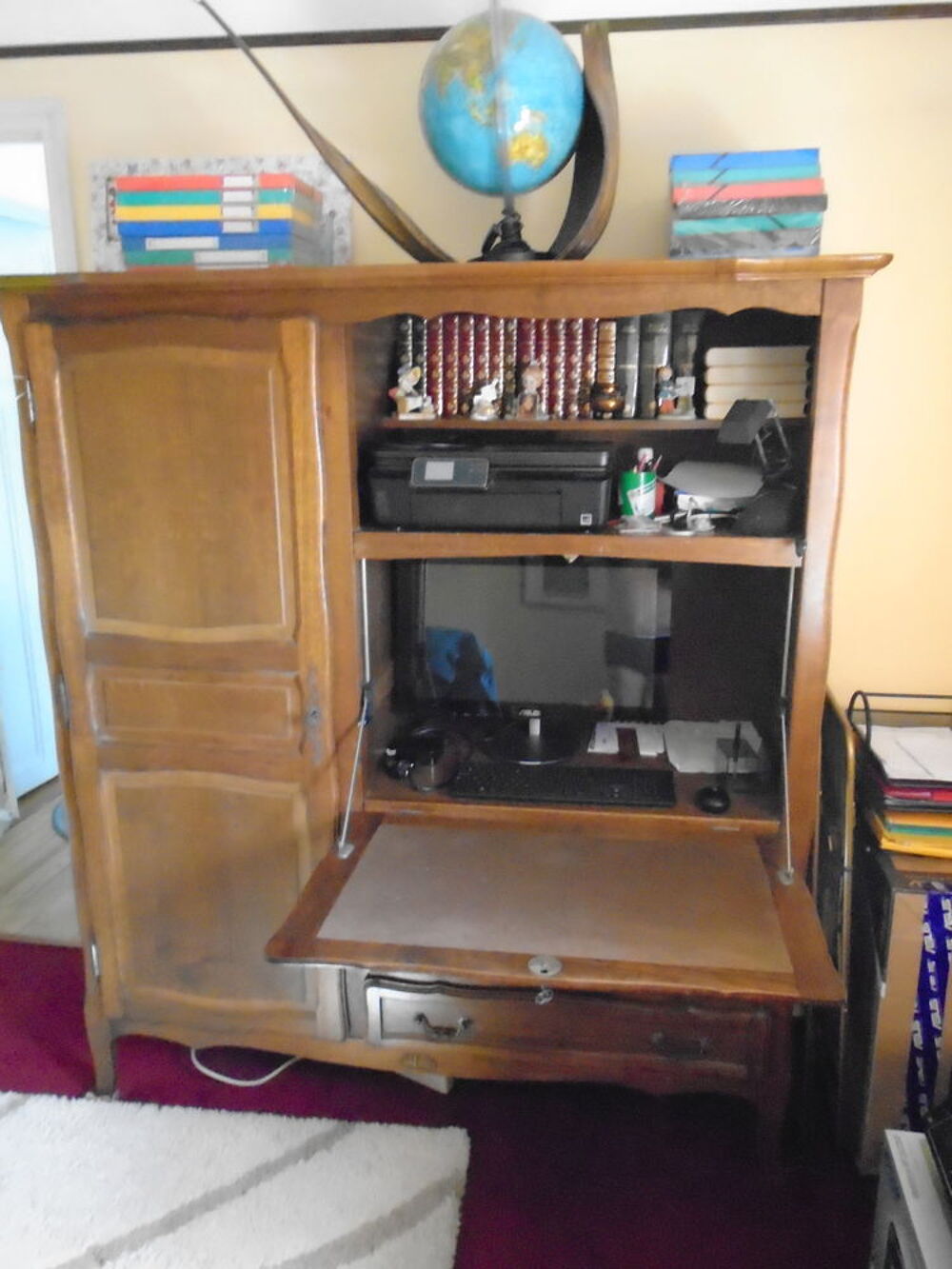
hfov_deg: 53.1
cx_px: 476
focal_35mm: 26
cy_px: 634
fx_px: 953
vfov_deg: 67.3
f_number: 3.2
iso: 1600
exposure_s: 1/30
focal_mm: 4.6
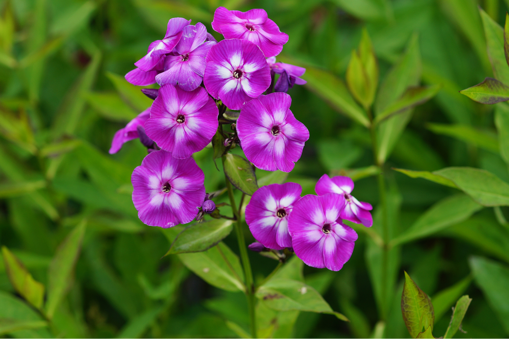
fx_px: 2121
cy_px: 170
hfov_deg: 13.7
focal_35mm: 150
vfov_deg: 9.1
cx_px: 254
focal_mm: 100
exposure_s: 1/200
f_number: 4.5
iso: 100
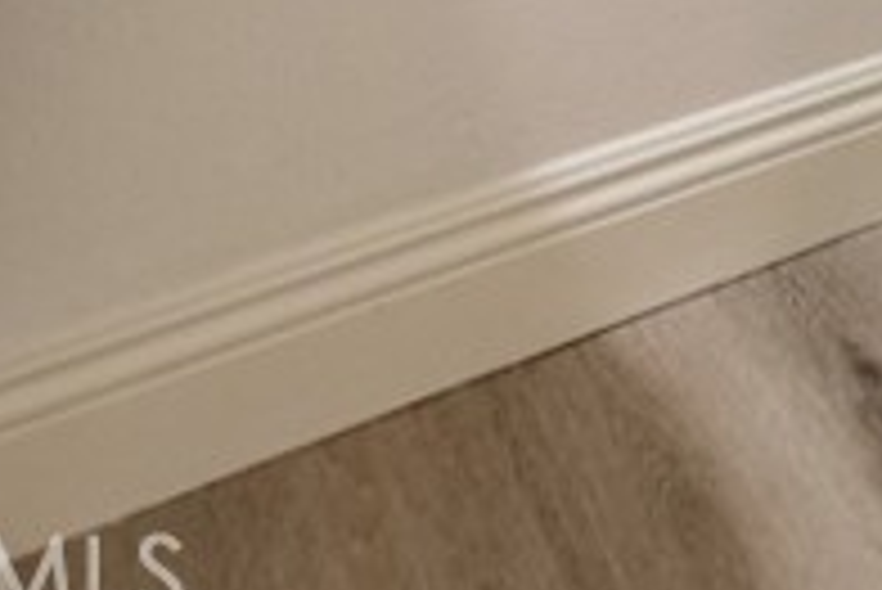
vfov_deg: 13.1
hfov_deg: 25.4
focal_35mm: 73
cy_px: -899
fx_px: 1790
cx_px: 1004
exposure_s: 1/60
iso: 400
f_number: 4
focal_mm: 14
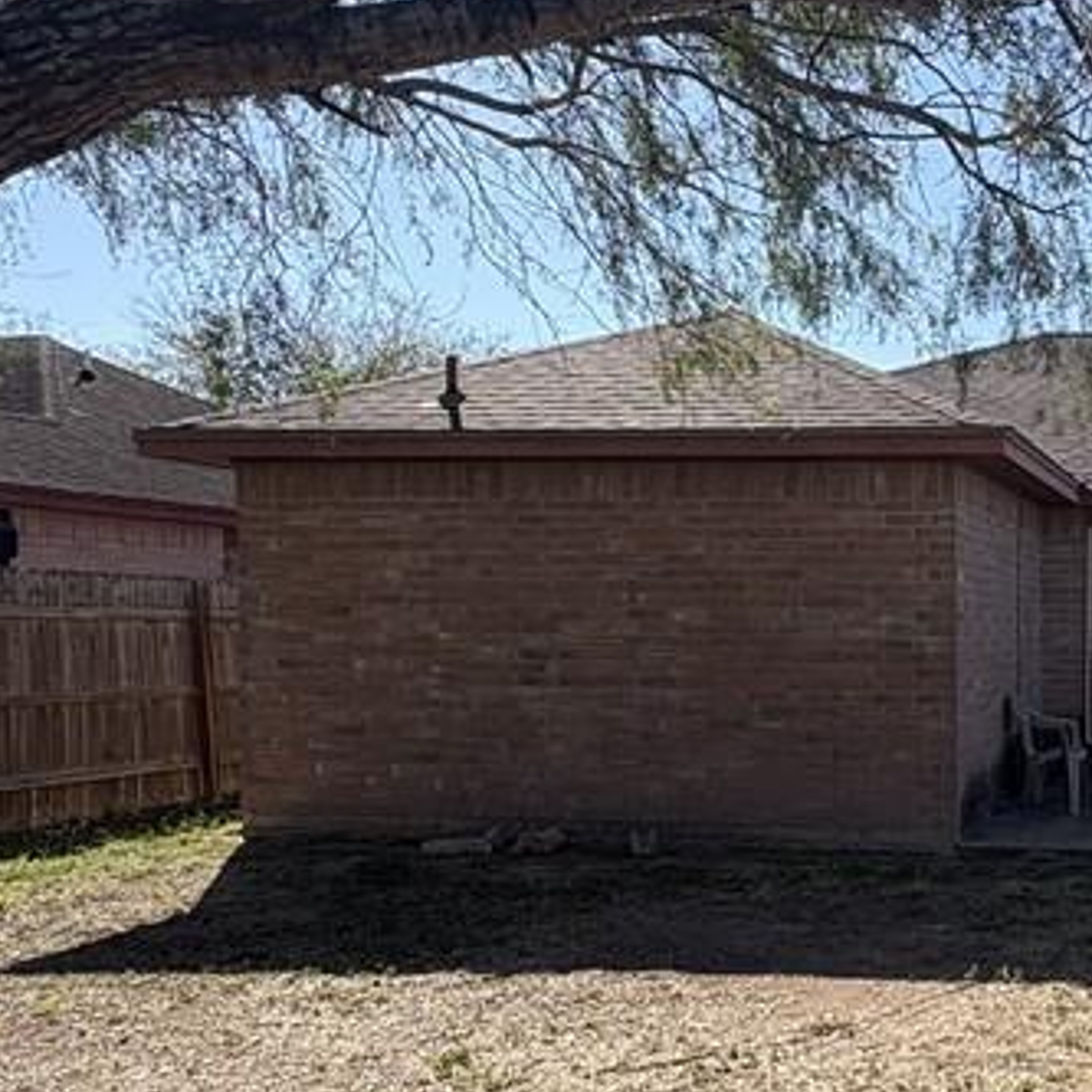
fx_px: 1356
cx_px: 1095
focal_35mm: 38
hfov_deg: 38.8
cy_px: 685
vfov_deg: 43.5
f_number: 2.2
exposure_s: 1/1236
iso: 50
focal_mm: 2.22
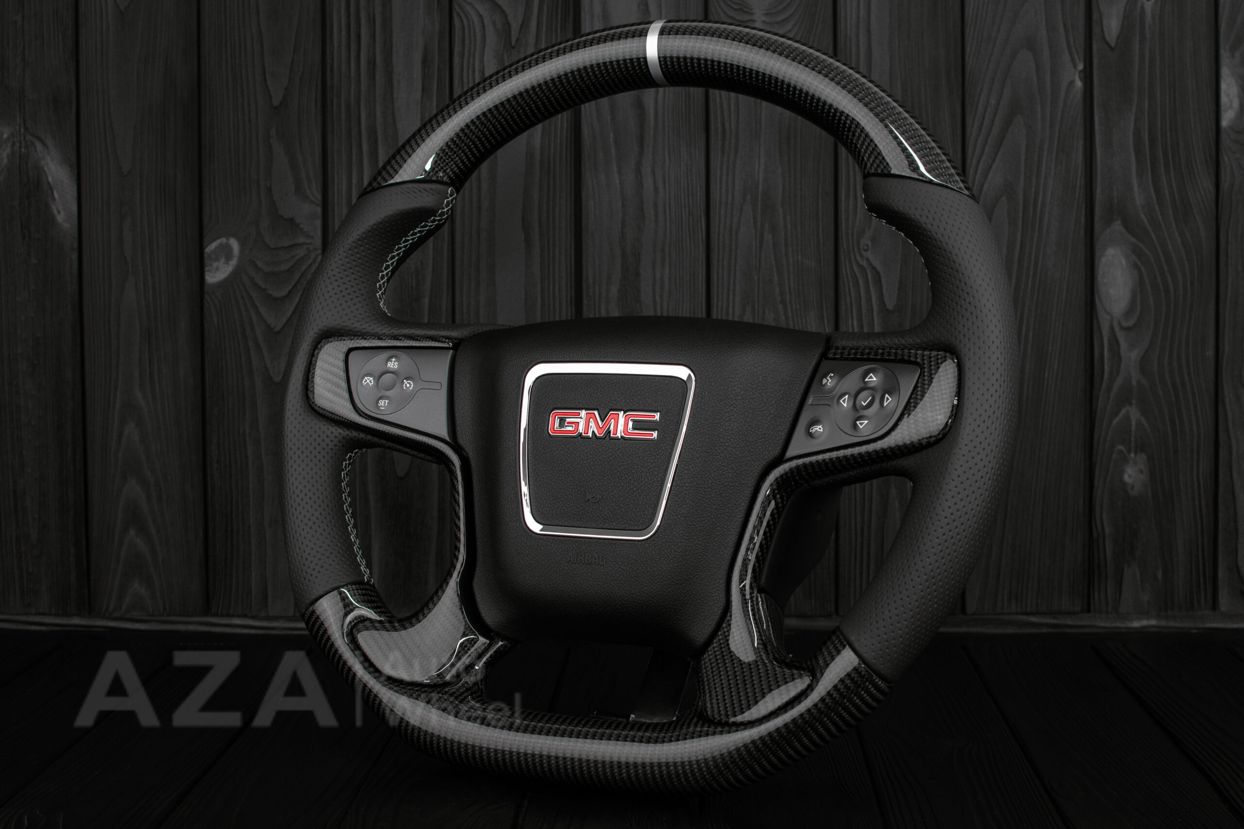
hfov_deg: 37.8
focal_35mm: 52
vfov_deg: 25.8
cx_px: 622
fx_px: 1814
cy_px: 414
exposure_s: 1/125
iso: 500
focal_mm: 35
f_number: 6.3
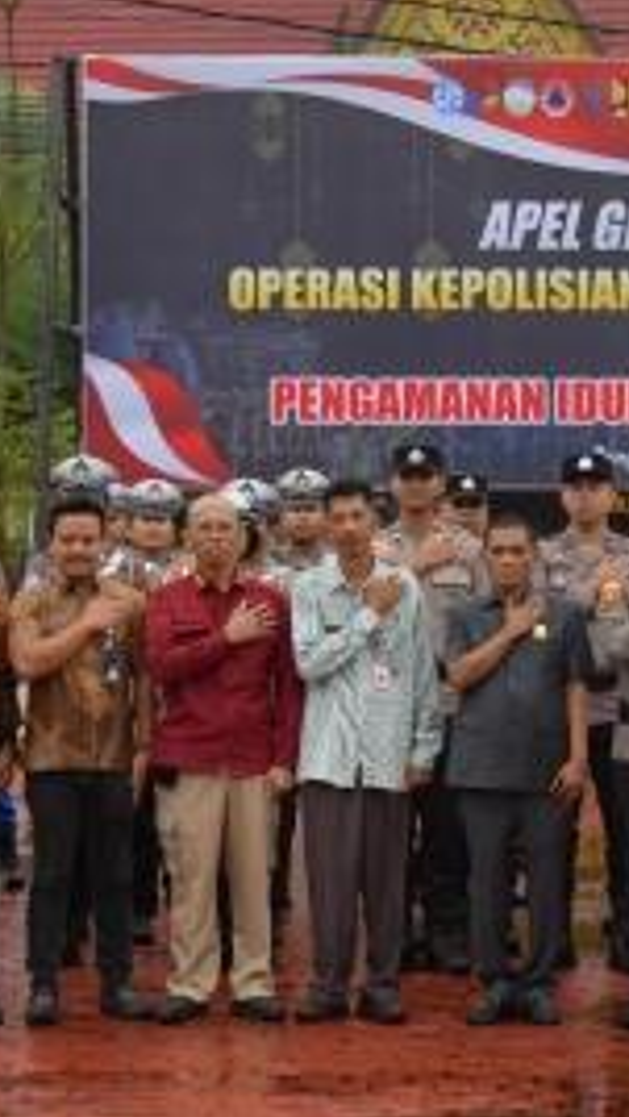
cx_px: 666
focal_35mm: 124
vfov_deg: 17.3
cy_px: 515
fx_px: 3672
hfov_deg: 9.7
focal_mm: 31
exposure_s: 1/200
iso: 320
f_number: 5.6
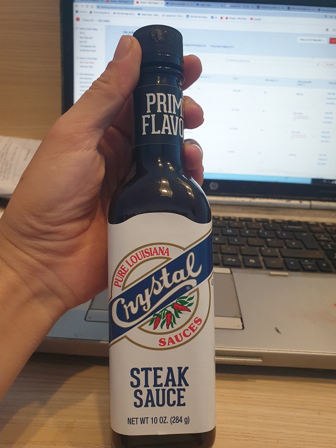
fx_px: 336
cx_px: 168
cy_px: 224
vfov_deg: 67.3
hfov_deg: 53.1
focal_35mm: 26
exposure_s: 1/25
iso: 250
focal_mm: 4.3
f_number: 2.4
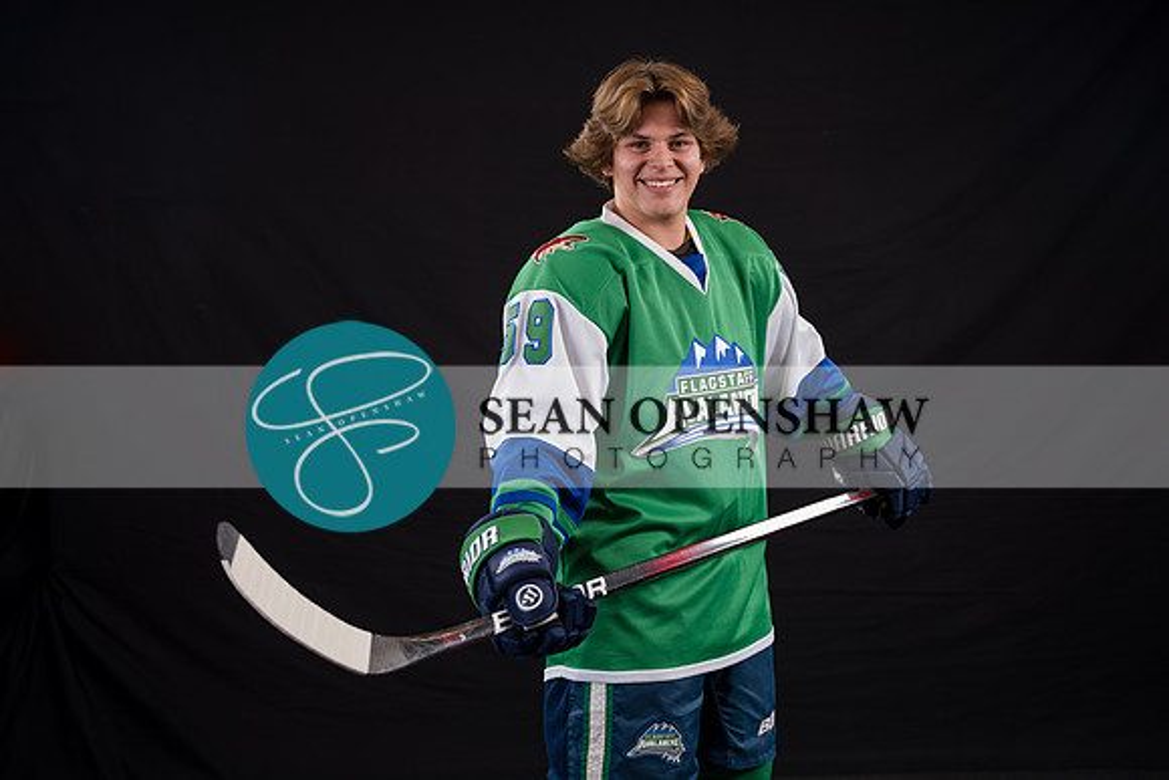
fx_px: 1634
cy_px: 390
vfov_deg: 26.9
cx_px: 584
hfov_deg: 39.4
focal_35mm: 50
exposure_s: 1/160
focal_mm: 50.3
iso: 80
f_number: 2.8
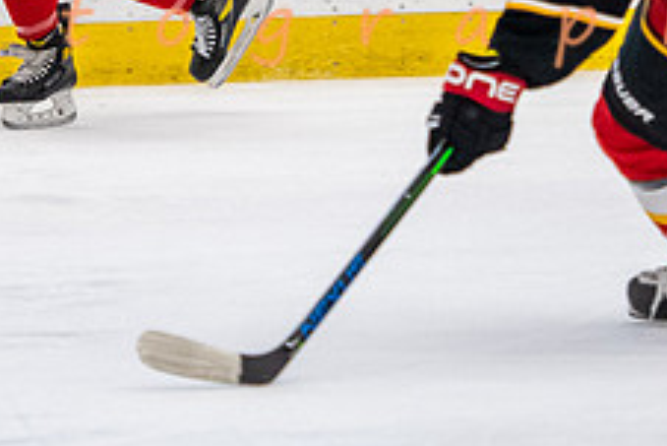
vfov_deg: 2.3
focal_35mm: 588
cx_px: 56
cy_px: -216
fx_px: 10901
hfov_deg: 3.5
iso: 2200
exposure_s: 1/640
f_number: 2.8
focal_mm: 125
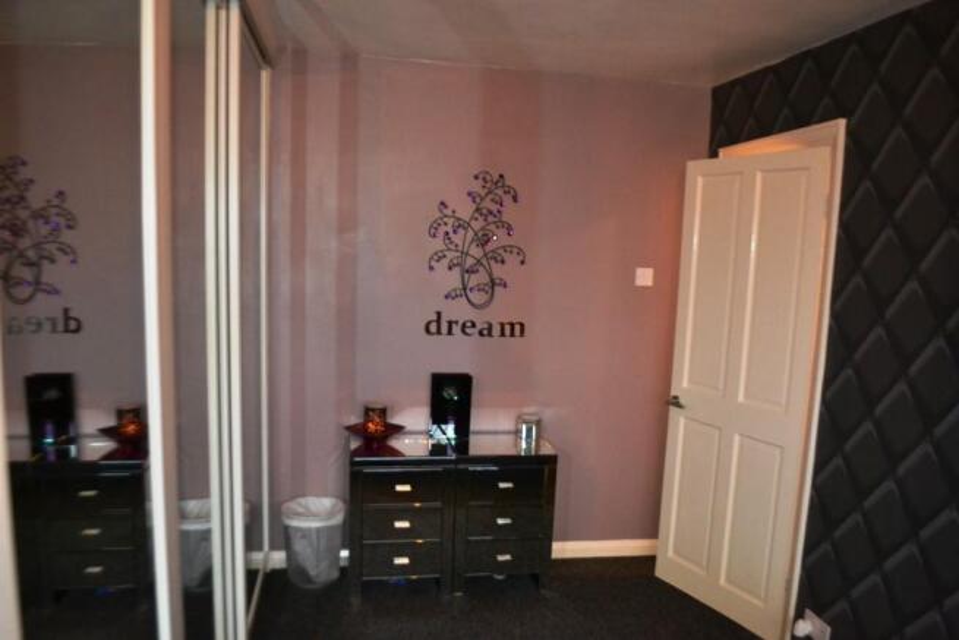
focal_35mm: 27
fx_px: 719
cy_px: 320
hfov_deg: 67.4
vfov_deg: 48.0
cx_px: 480
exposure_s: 1/60
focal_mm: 18
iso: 1800
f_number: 3.5
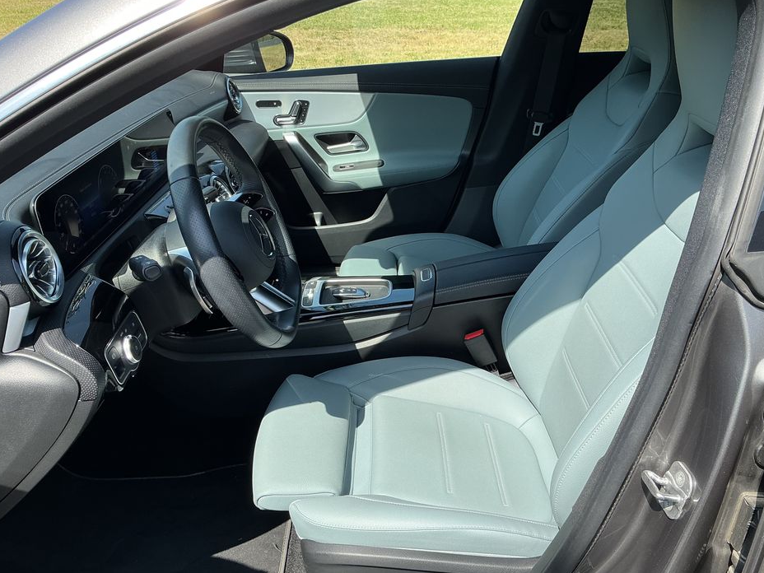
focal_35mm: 32
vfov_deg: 44.1
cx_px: 414
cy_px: 300
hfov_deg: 56.7
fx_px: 706
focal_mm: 3
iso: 25
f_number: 1.8
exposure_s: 1/627
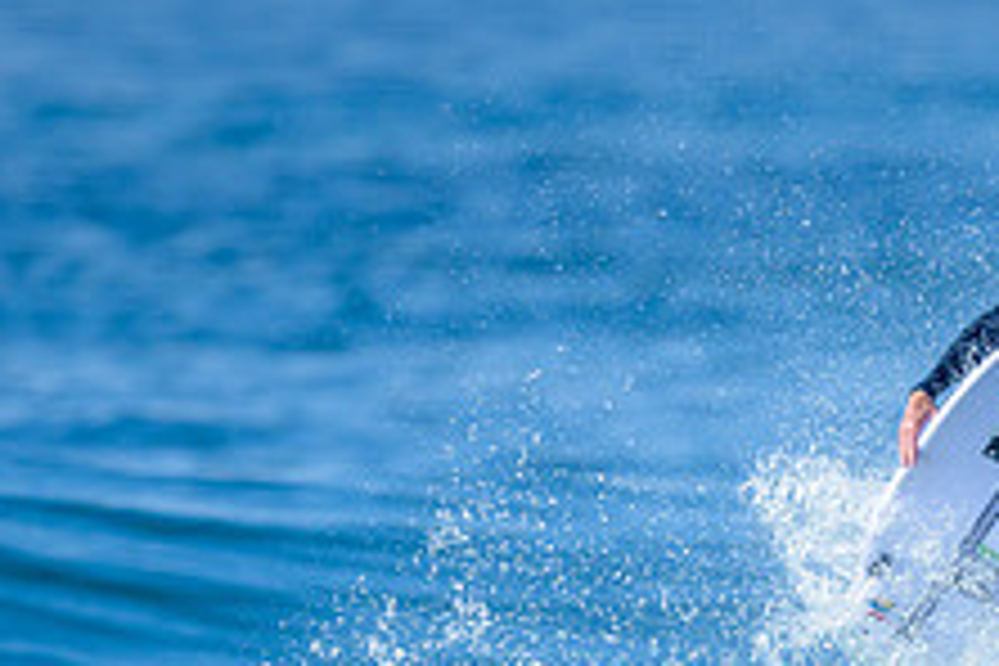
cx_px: 849
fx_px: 66290
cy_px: 954
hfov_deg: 0.9
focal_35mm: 2389
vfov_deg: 0.6
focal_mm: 800
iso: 320
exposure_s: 1/2000
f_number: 6.3
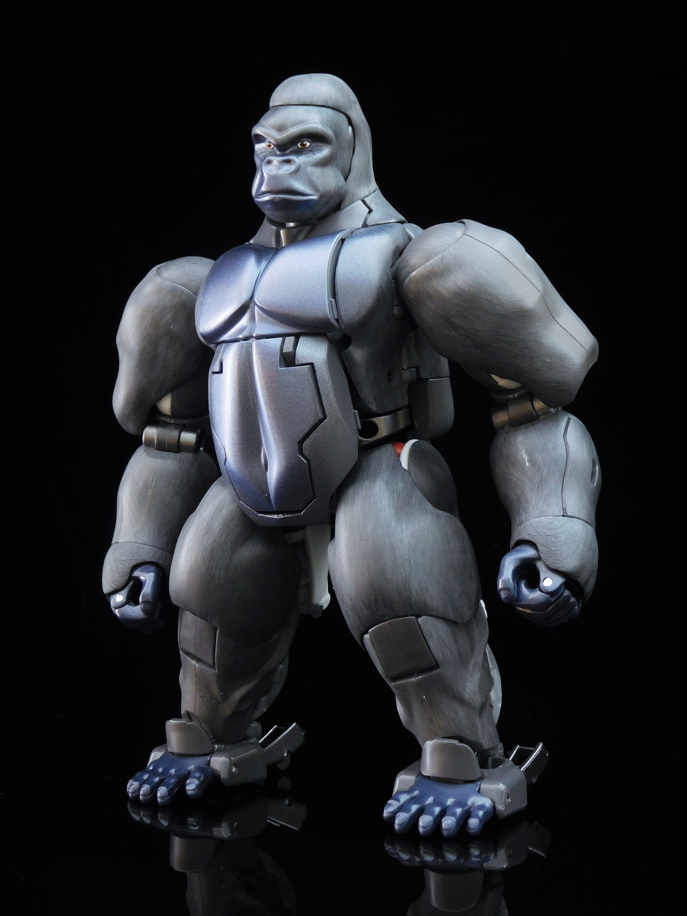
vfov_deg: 34.9
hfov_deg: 26.6
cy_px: 458
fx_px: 1455
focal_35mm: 55
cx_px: 344
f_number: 4.2
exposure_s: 1
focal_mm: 9.8
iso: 200
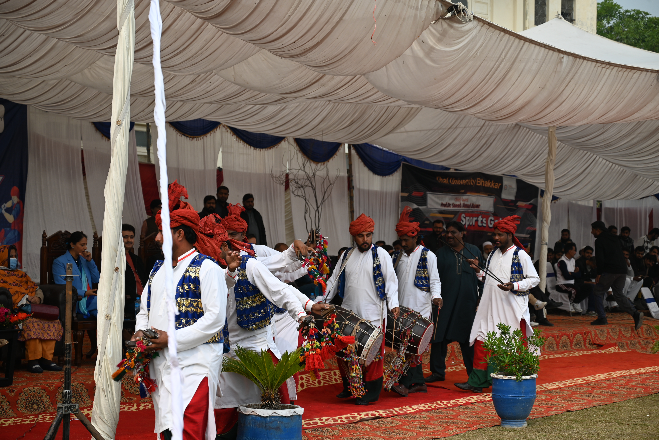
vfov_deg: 19.5
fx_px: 1282
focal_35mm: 70
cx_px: 330
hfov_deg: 28.8
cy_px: 220
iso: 100
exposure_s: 1/400
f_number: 5
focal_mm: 70
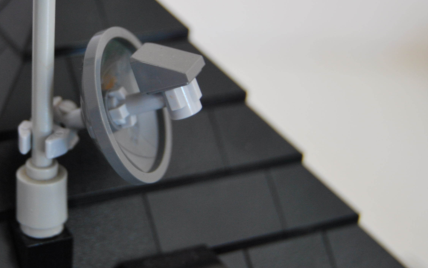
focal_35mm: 100
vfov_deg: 13.0
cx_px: 76
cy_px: 72
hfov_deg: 20.5
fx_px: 1167
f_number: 5
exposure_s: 1/40
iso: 400
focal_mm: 38
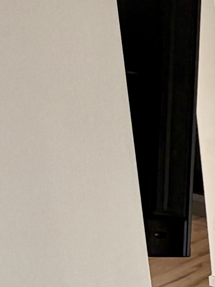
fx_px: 696
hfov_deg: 13.9
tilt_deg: -14.3
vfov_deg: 23.3
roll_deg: +0.1
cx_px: 473
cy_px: 155
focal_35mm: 84
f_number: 2.2
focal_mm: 2.22
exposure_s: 1/121
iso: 64
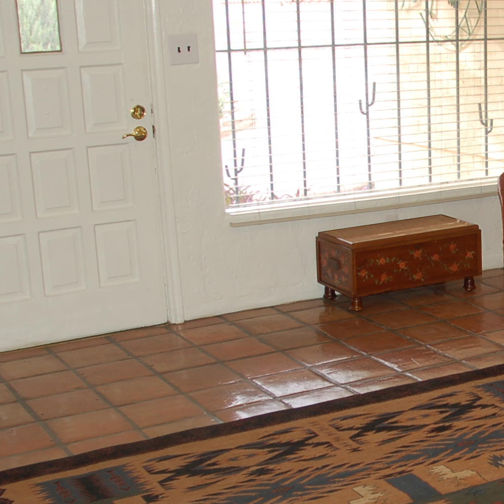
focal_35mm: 68
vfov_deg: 25.3
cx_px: 498
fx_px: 1120
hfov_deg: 24.3
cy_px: 316
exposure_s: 1/60
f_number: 3.5
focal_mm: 18
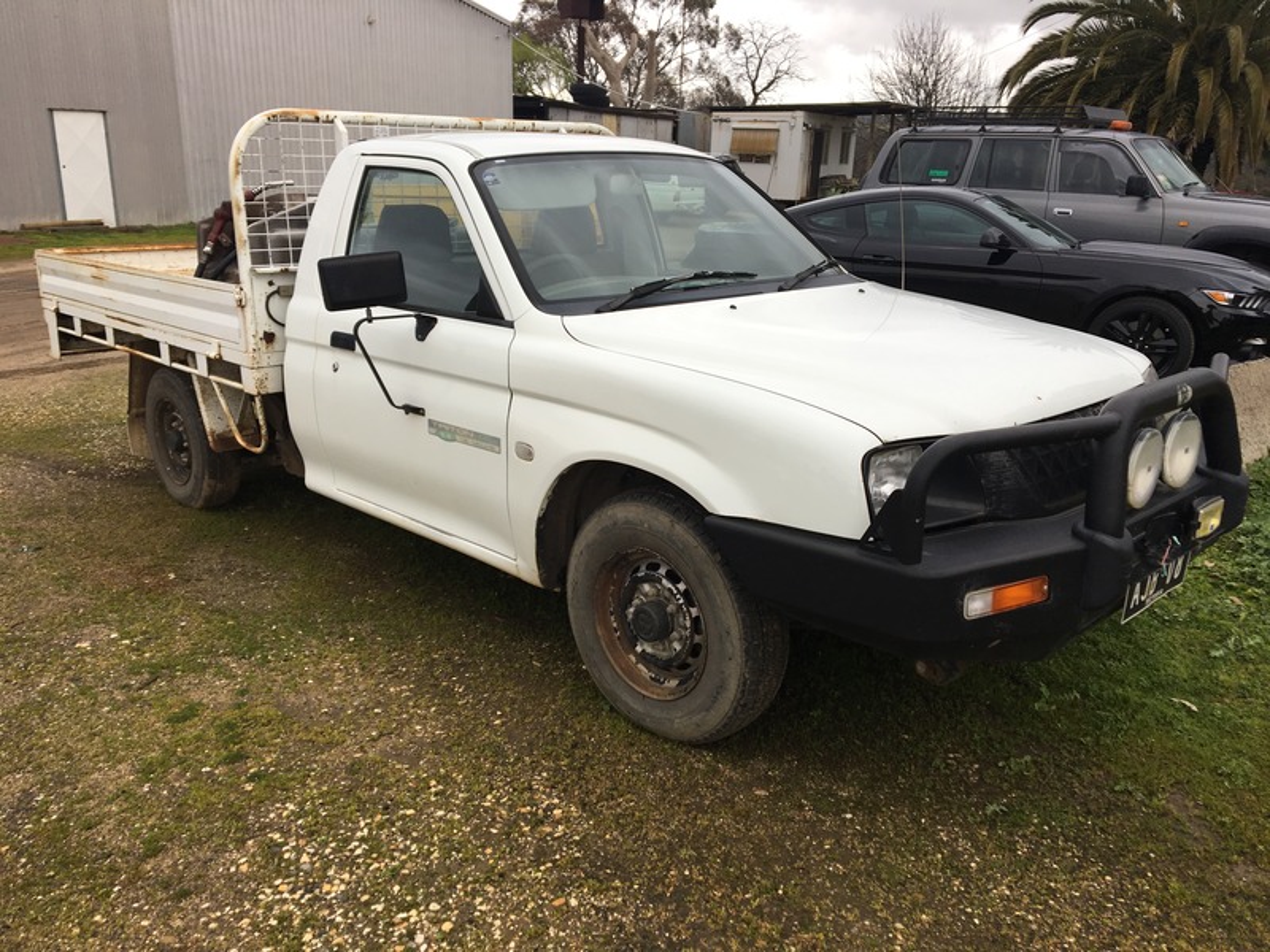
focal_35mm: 29
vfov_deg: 48.2
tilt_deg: -15.8
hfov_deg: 61.7
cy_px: 476
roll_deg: -2.3
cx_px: 635
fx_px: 1064
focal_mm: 4.15
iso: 25
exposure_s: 1/106
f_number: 2.2
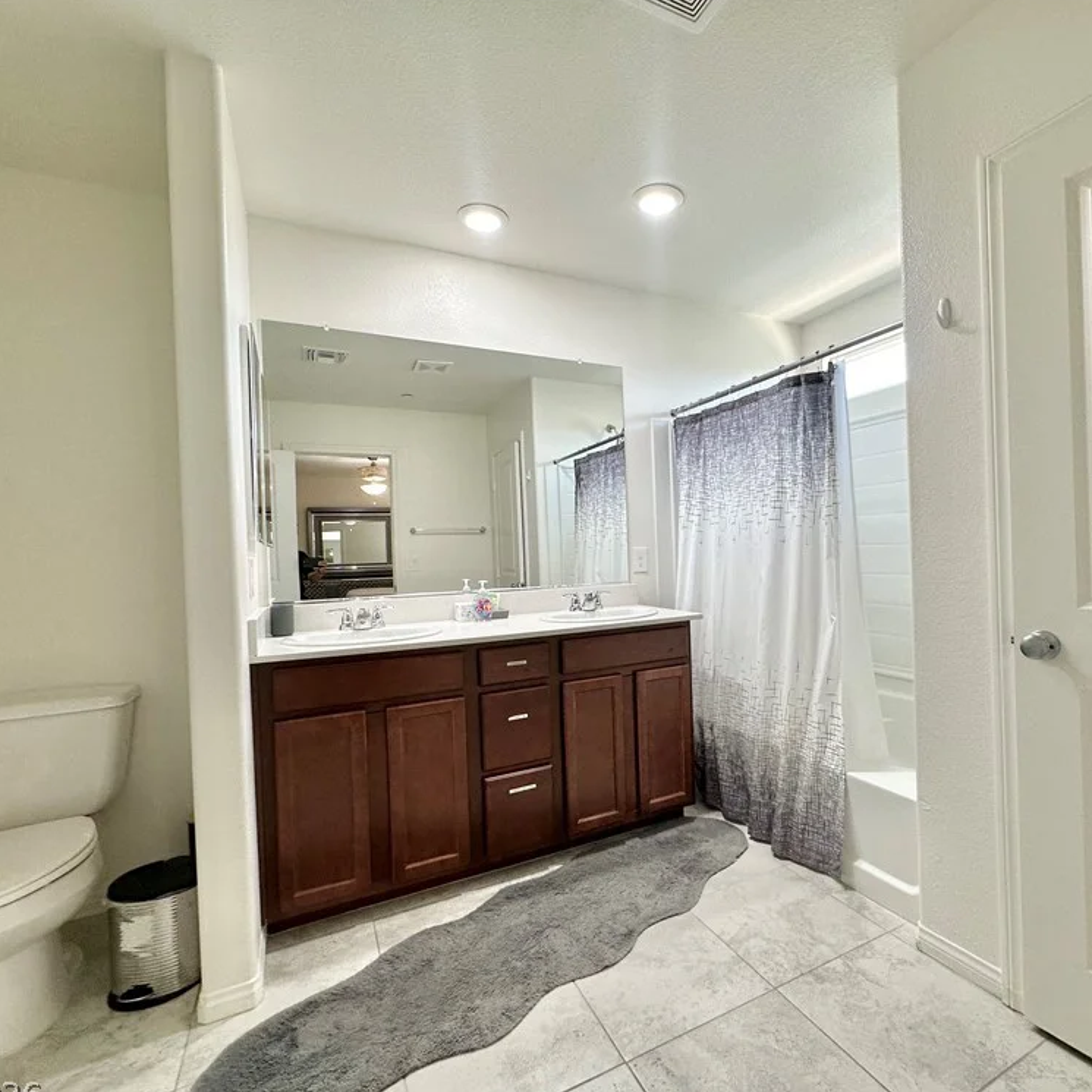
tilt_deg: -0.2
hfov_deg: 83.3
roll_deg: +1.4
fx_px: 607
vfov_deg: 84.0
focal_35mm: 17
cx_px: 632
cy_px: 556
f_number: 2.2
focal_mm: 2.22
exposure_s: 1/120
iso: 125
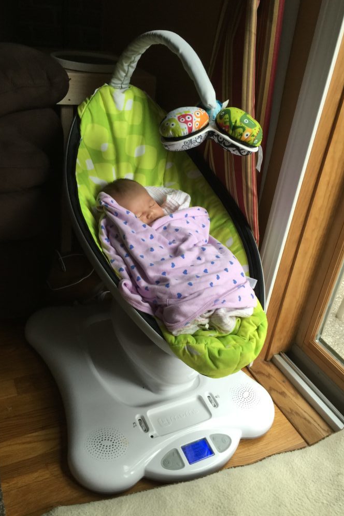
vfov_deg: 60.3
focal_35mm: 31
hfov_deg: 42.3
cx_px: 162
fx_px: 444
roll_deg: -7.3
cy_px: 251
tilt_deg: -29.8
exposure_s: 1/15
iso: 32
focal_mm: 4.15
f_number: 2.2
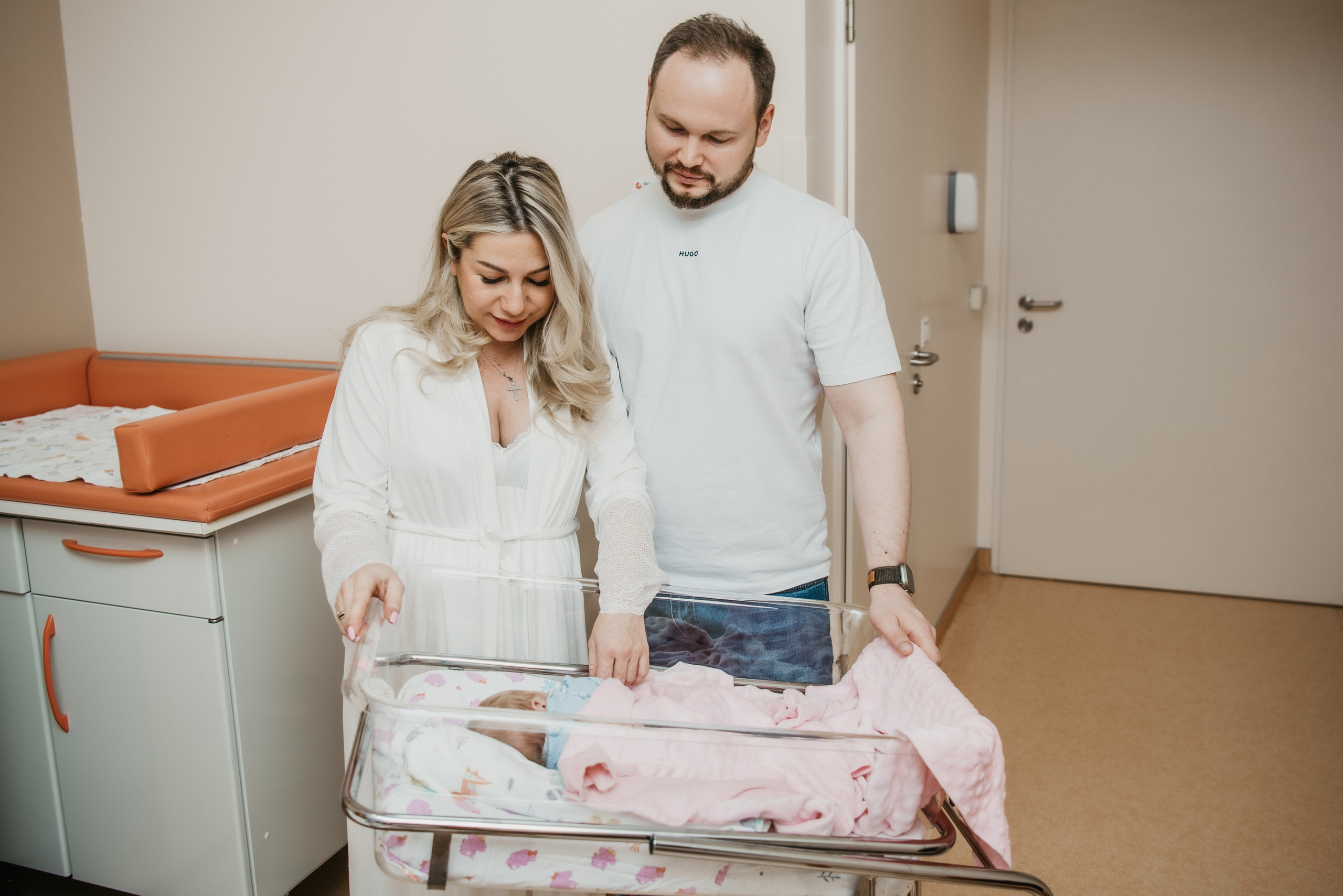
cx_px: 721
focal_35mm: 33
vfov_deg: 39.5
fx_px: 1249
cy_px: 423
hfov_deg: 56.5
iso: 125
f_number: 3.2
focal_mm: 28
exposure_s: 1/160
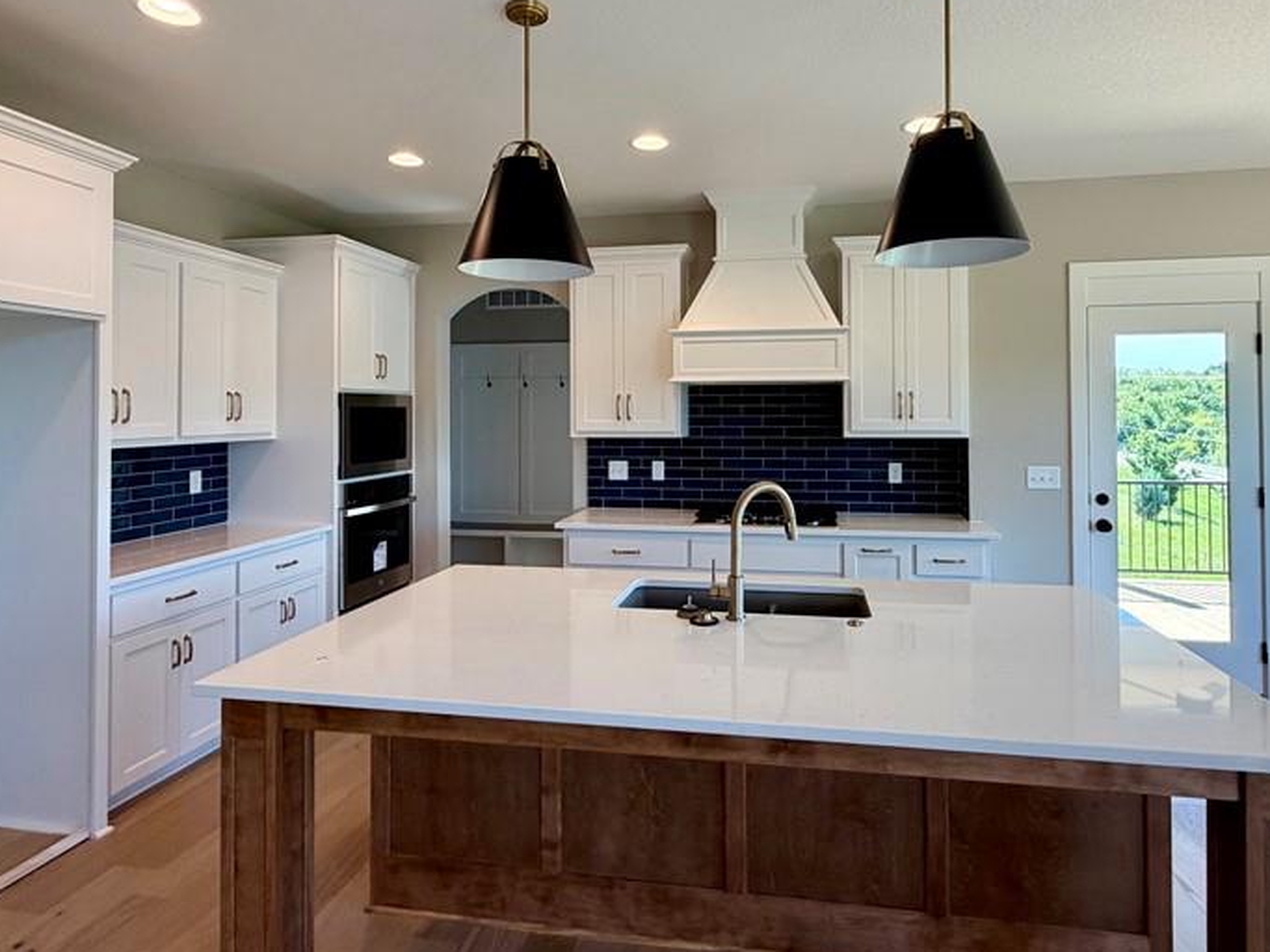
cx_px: 671
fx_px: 770
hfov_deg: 78.9
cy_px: 396
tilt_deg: +0.9
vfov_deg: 63.0
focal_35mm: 21
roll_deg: +0.5
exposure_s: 1/120
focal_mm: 2.22
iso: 100
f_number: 2.2
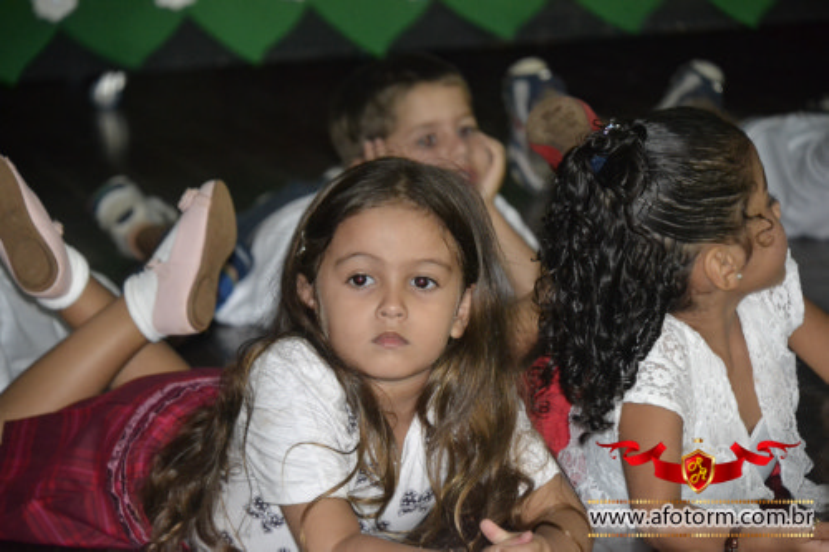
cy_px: 276
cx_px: 414
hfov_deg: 10.2
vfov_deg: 6.8
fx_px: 4661
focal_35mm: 202
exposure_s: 1/60
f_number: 5.6
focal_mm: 135
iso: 3200
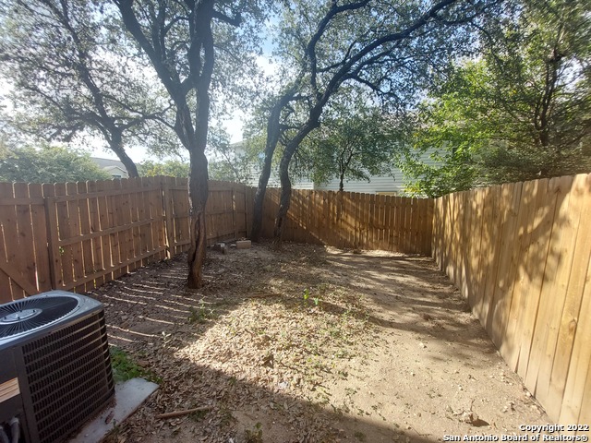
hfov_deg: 106.2
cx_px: 296
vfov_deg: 89.9
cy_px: 222
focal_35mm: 13
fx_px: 222
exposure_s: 1/304
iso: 50
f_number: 2.2
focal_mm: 1.74
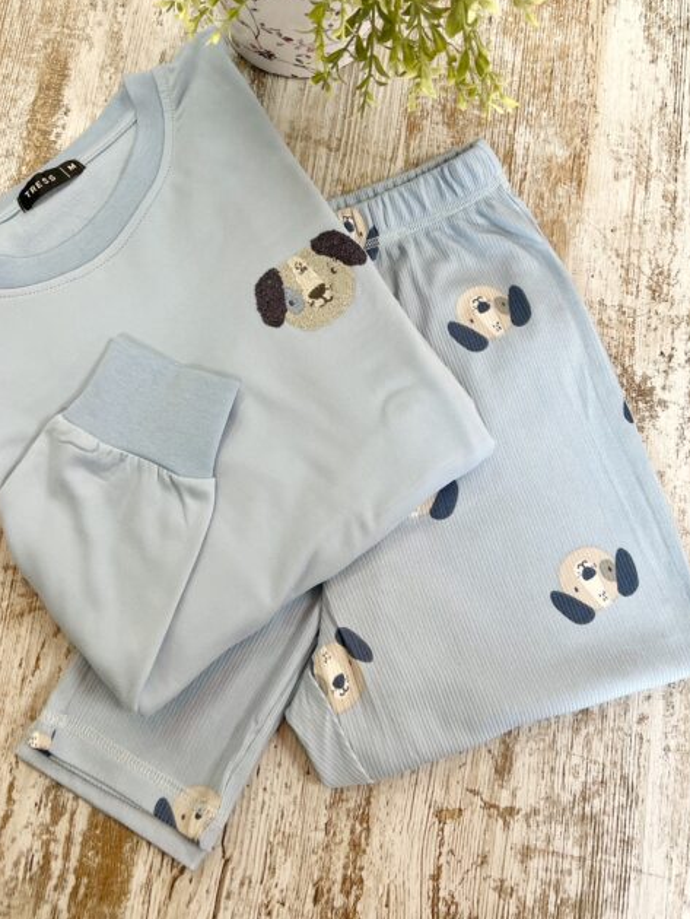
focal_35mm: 33
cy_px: 341
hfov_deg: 42.8
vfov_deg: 54.7
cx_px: 286
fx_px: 876
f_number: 1.5
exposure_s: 1/100
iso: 100
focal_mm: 5.7
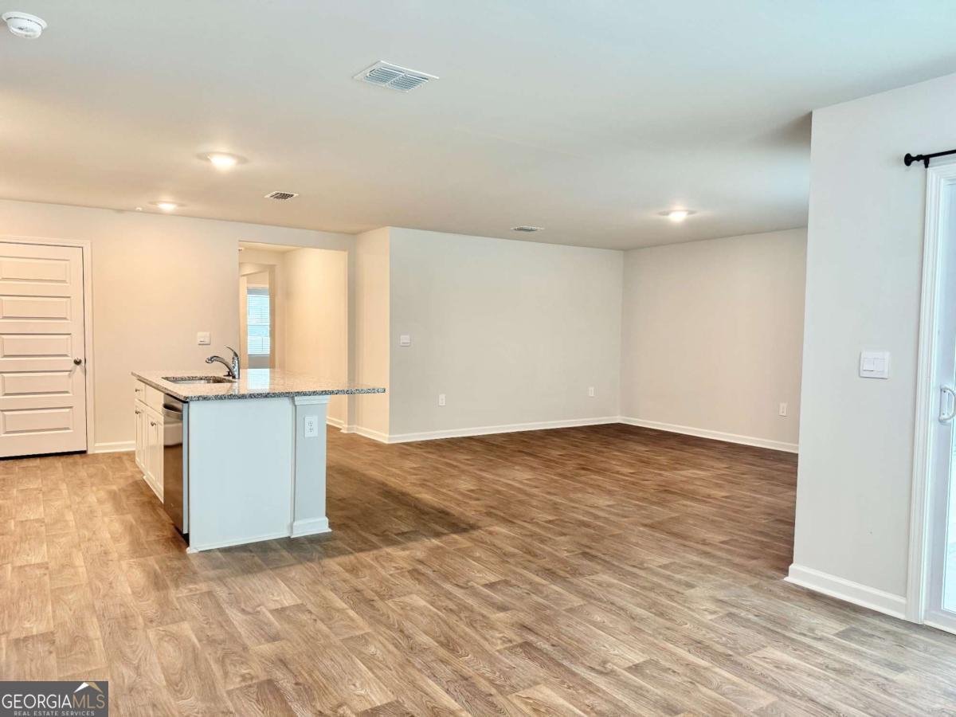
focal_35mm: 24
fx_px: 663
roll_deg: -0.5
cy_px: 358
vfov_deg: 56.8
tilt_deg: -2.7
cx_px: 478
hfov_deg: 71.6
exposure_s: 1/60
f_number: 1.78
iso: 200
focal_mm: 6.76
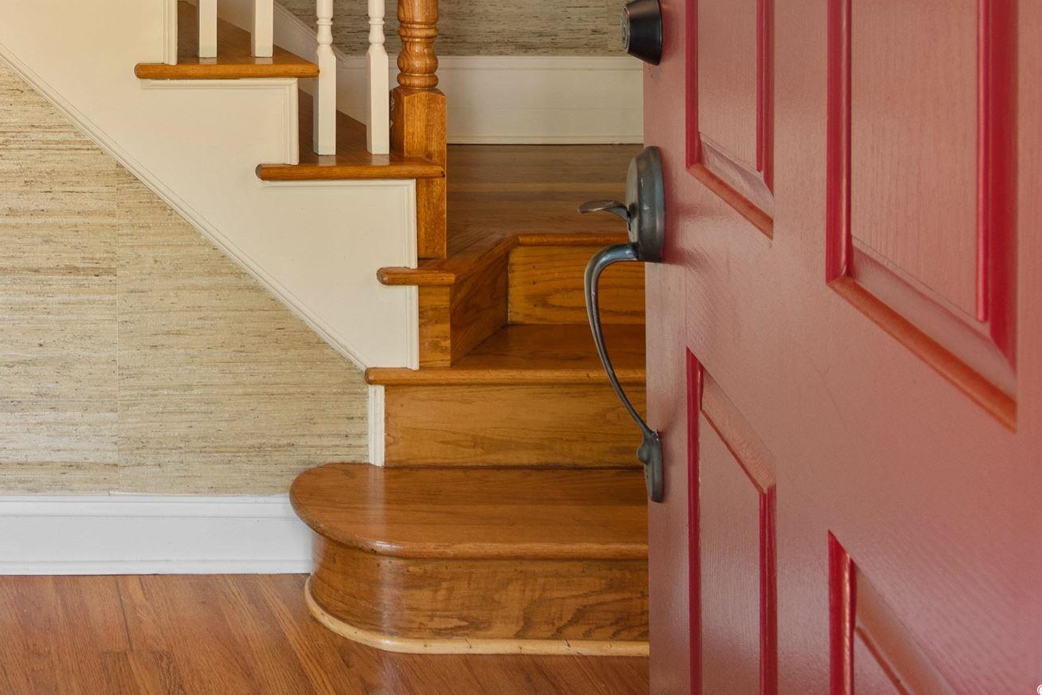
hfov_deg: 36.0
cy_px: -126
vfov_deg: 26.7
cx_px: -145
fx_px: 1303
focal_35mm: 45
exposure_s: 1.3
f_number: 5
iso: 100
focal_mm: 13
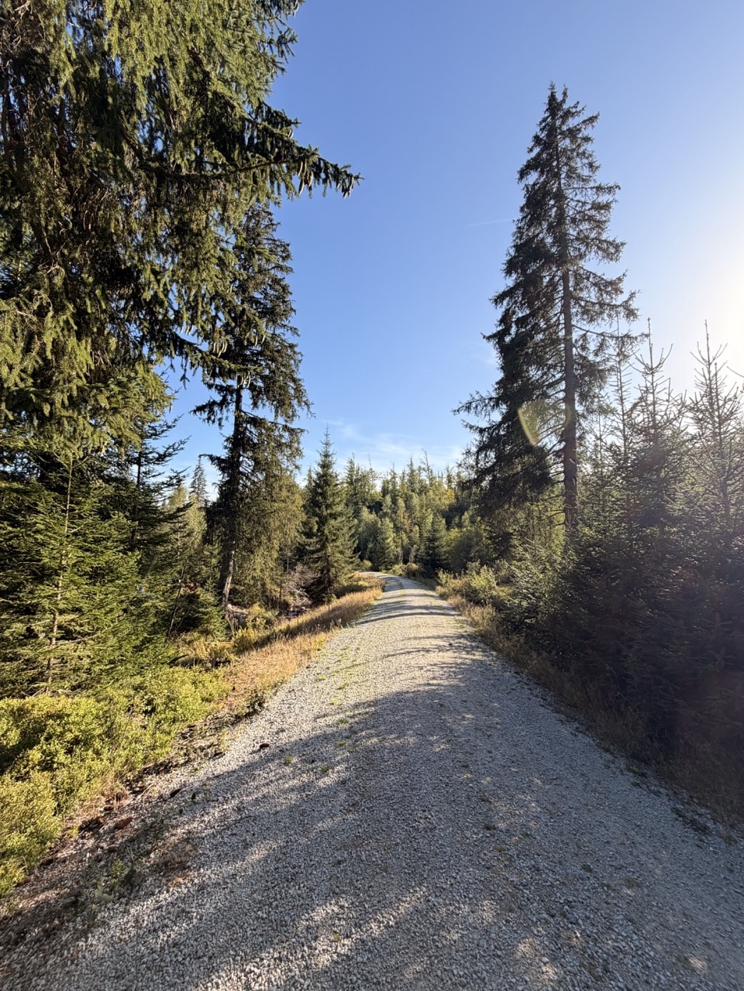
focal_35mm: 14
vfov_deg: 102.1
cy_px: 496
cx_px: 372
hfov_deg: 85.7
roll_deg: -0.4
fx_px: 401
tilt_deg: +6.7
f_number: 2.2
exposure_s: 1/502
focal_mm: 2.22
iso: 50
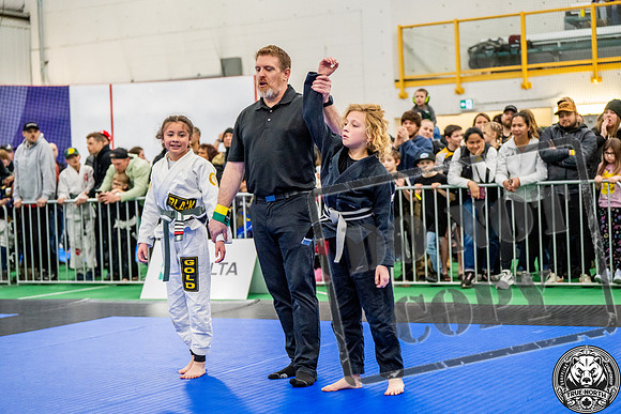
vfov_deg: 19.5
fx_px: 1208
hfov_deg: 28.8
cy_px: 207
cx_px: 310
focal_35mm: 70
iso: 5000
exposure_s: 1/500
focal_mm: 70
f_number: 2.8
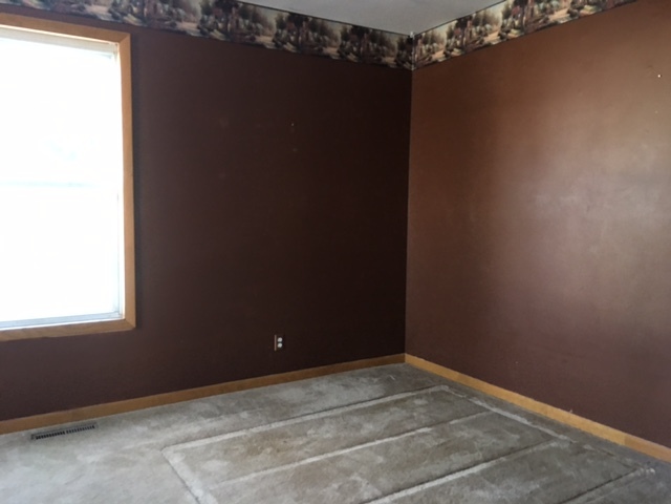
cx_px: 336
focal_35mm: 29
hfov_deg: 61.7
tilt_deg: -5.0
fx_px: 562
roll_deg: -1.5
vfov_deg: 48.2
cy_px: 252
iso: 50
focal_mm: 4.15
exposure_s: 1/4
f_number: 2.2
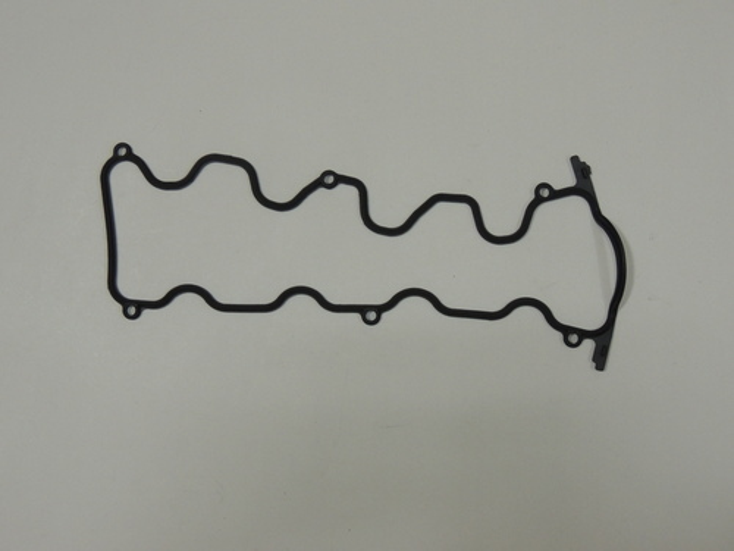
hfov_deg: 32.2
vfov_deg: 24.4
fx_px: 1272
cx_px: 367
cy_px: 276
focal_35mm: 60
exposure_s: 1/30
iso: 400
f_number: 3.7
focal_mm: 10.7
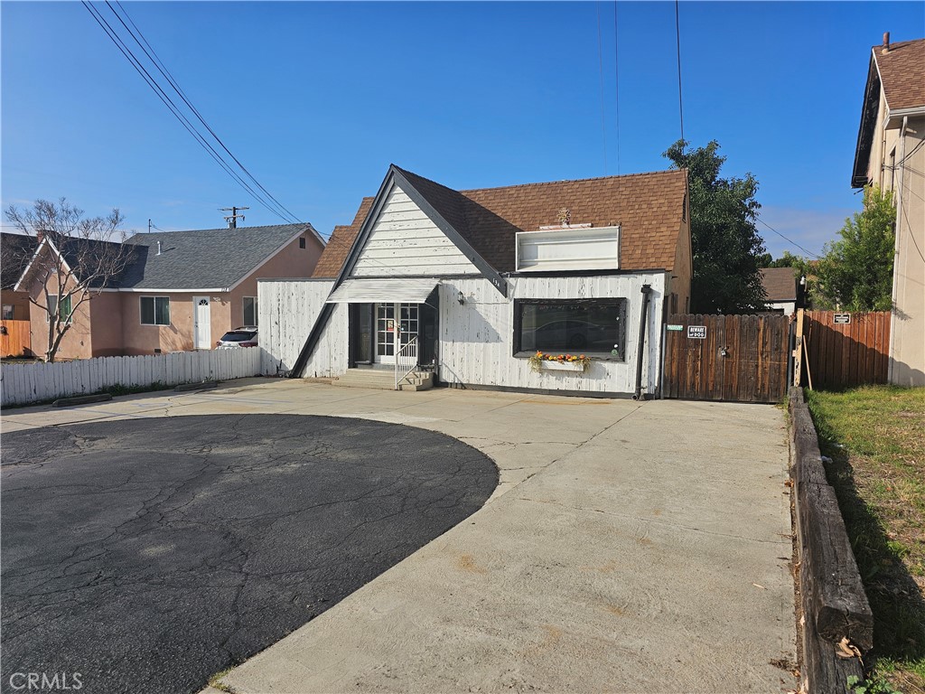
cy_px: 347
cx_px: 462
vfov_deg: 58.9
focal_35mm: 23
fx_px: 615
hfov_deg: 73.9
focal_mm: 6.3
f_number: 1.7
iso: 10
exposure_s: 1/1067
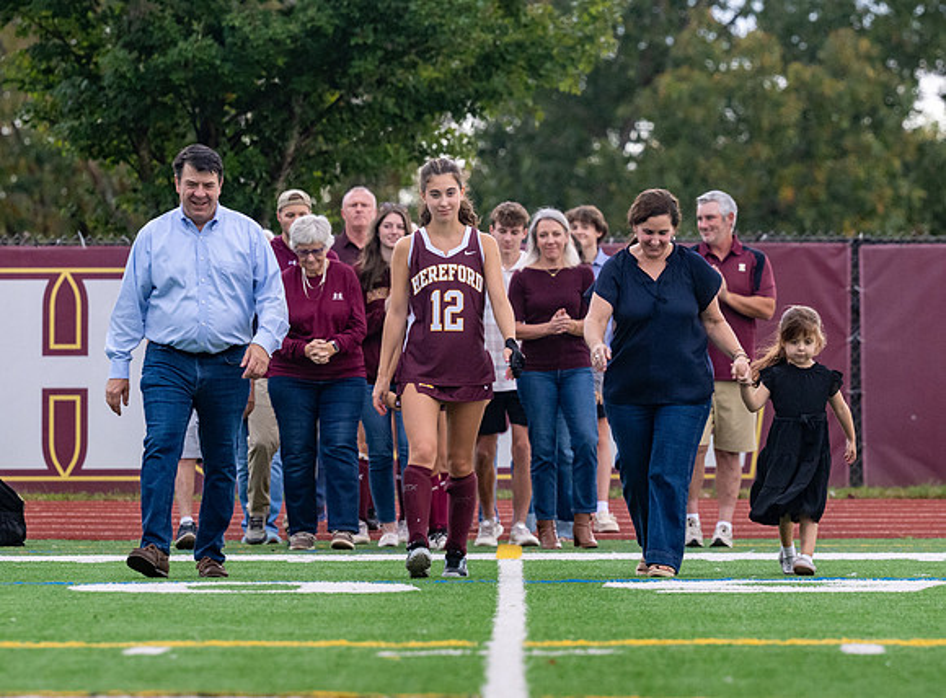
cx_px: 466
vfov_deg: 4.8
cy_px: 438
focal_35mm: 305
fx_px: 8299
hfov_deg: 6.5
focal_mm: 165
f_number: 4.5
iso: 1100
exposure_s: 1/640
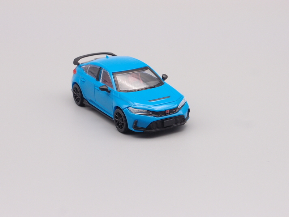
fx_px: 701
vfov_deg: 17.6
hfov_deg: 23.3
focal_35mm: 84
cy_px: 108
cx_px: 144
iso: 100
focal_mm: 18.15
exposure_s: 1/8
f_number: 8
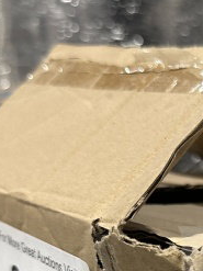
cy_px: 313
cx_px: 275
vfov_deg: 23.0
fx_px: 618
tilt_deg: -20.4
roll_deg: -1.7
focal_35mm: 79
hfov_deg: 17.3
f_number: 1.78
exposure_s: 1/88
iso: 250
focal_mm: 6.86
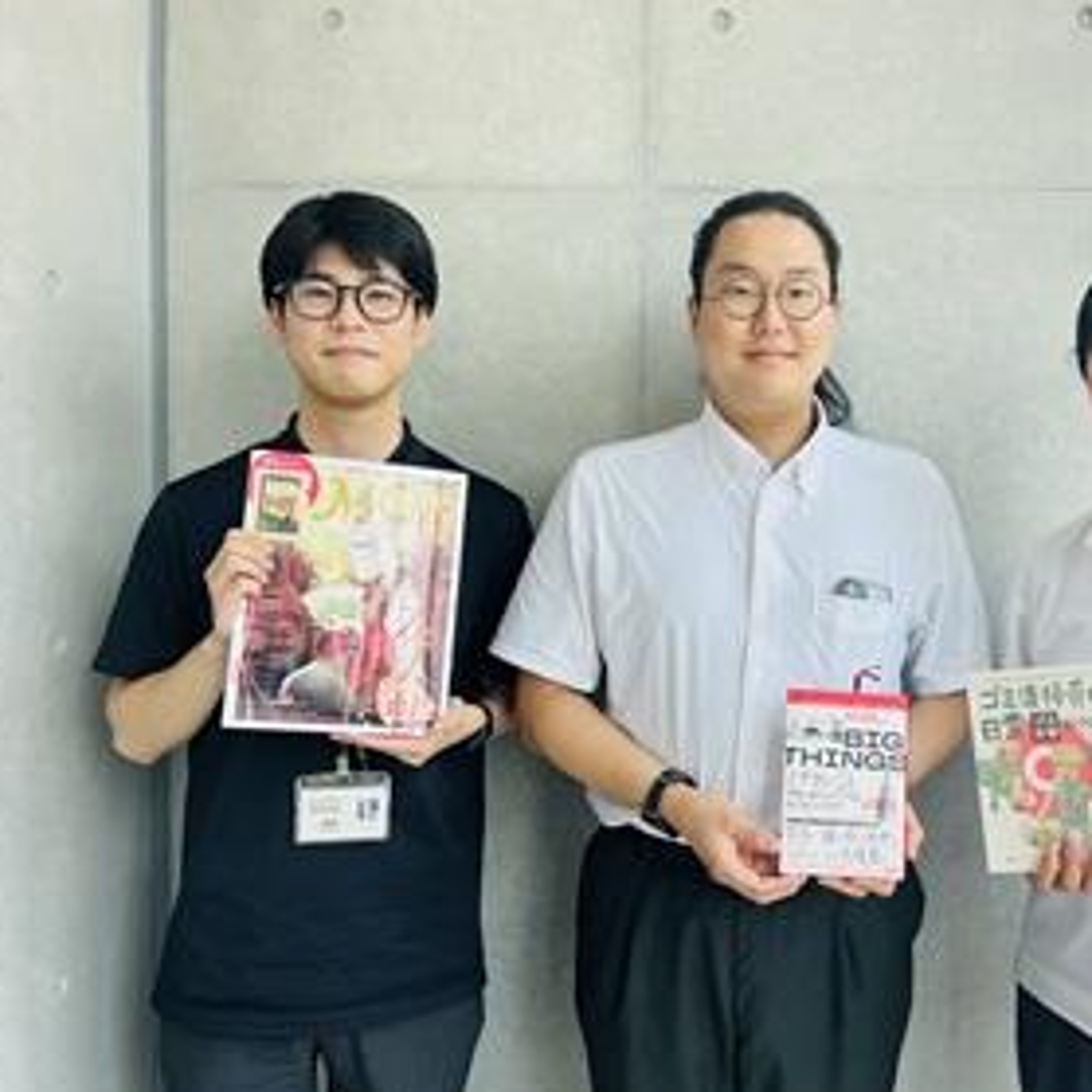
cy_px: 544
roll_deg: -0.1
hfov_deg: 48.6
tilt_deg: -2.3
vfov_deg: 49.7
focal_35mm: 33
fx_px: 1178
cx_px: 755
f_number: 1.5
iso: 50
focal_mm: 5.7
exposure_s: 1/840
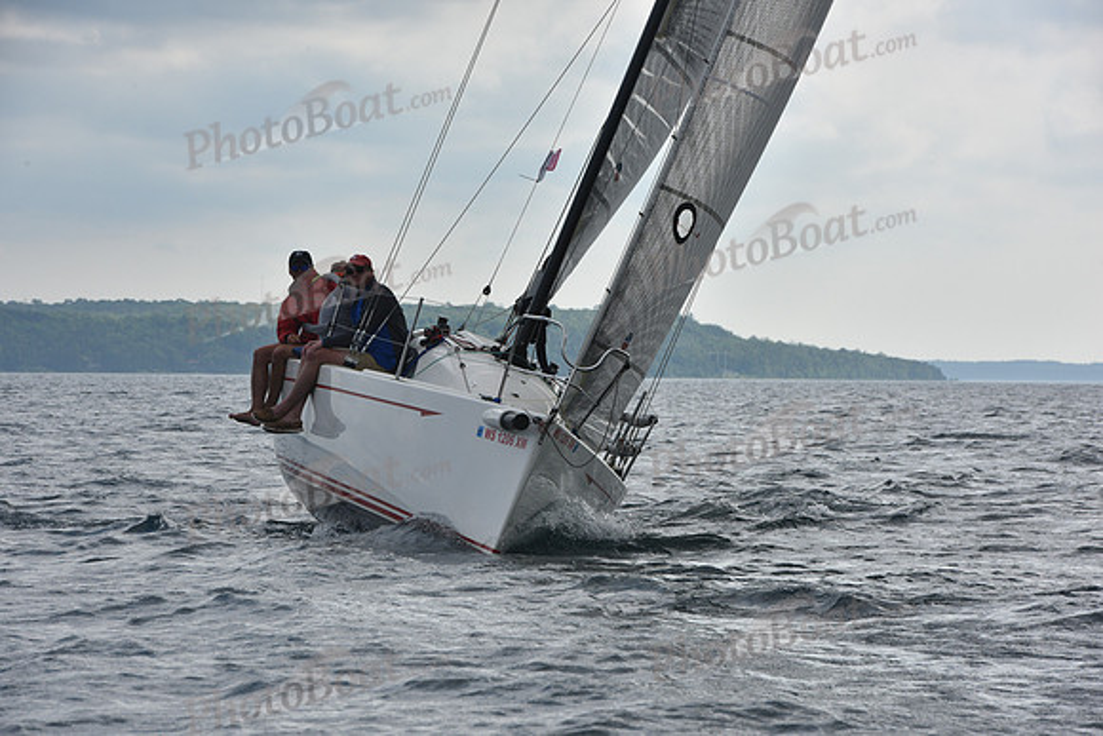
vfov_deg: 6.9
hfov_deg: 10.3
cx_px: 552
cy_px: 368
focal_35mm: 200
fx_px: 6129
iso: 400
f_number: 13
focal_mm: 200
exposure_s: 1/800
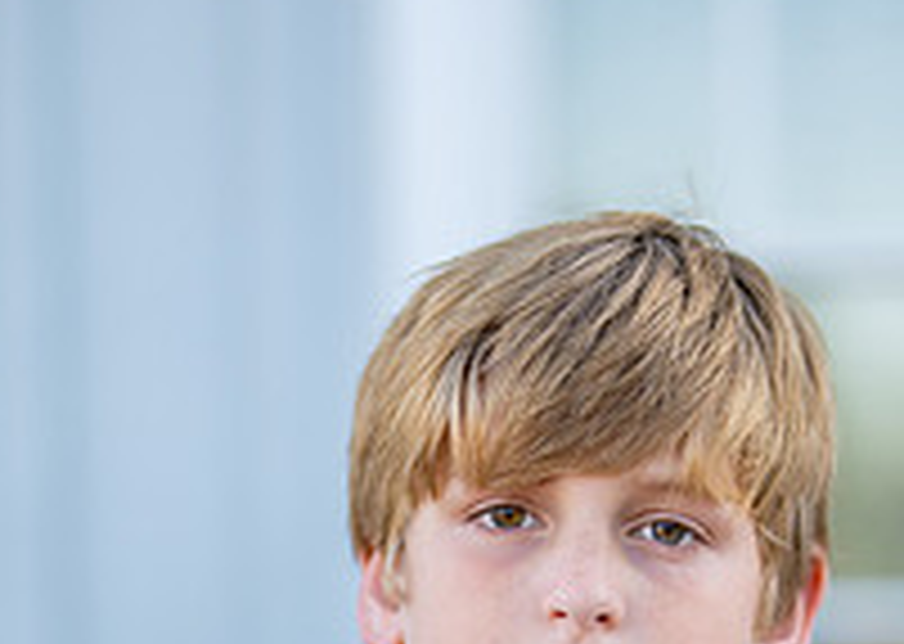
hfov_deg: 11.8
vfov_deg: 8.3
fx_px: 4359
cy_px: 937
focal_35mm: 170
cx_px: 593
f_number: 1.2
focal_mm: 50
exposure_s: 1/1600
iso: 100
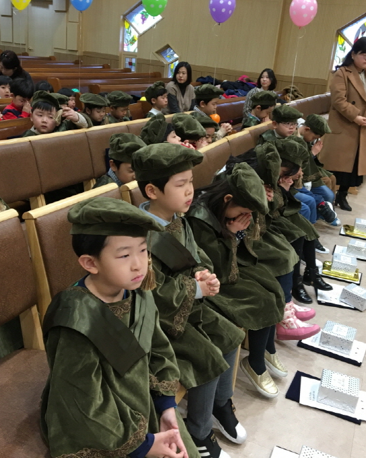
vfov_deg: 47.9
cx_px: 170
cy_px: 228
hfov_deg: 39.1
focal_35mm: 38
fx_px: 515
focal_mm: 4.15
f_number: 2.2
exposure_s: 1/30
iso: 64
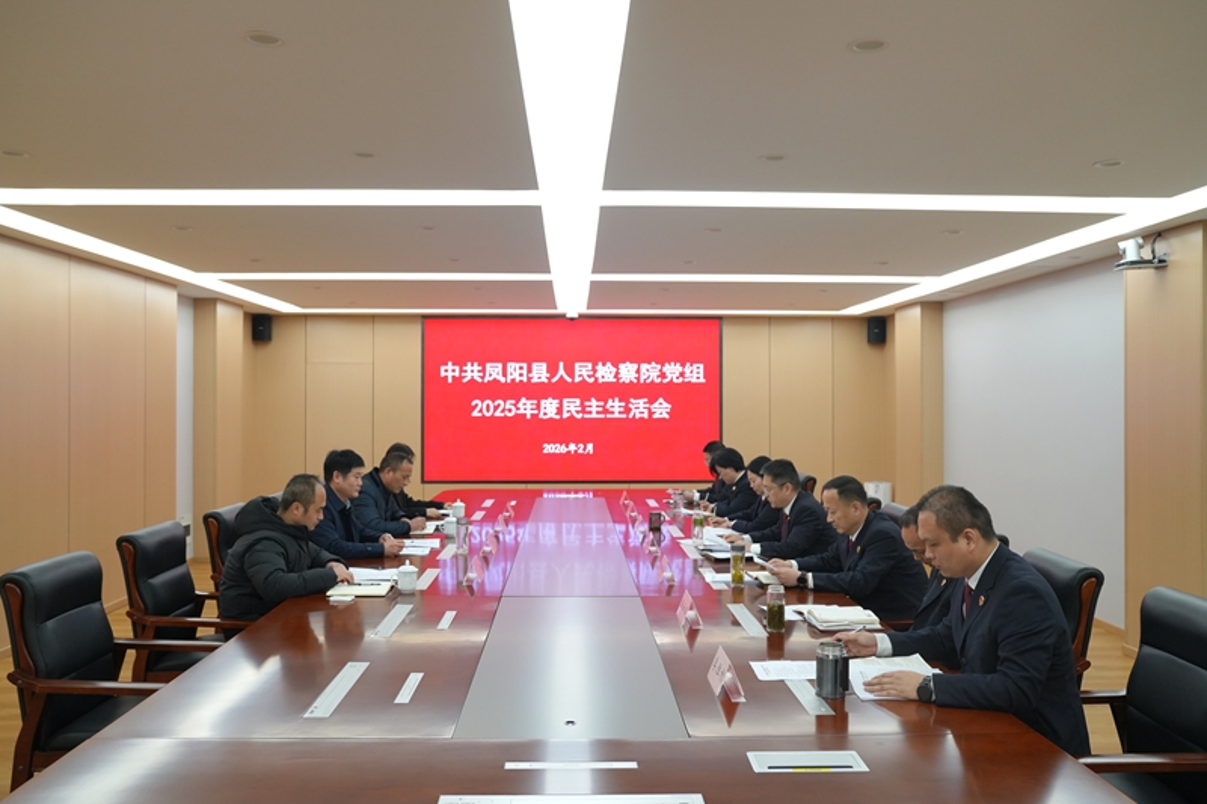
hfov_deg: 63.7
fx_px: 972
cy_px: 402
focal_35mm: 29
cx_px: 604
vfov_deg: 44.9
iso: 1600
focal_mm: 29
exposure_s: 1/160
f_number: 4
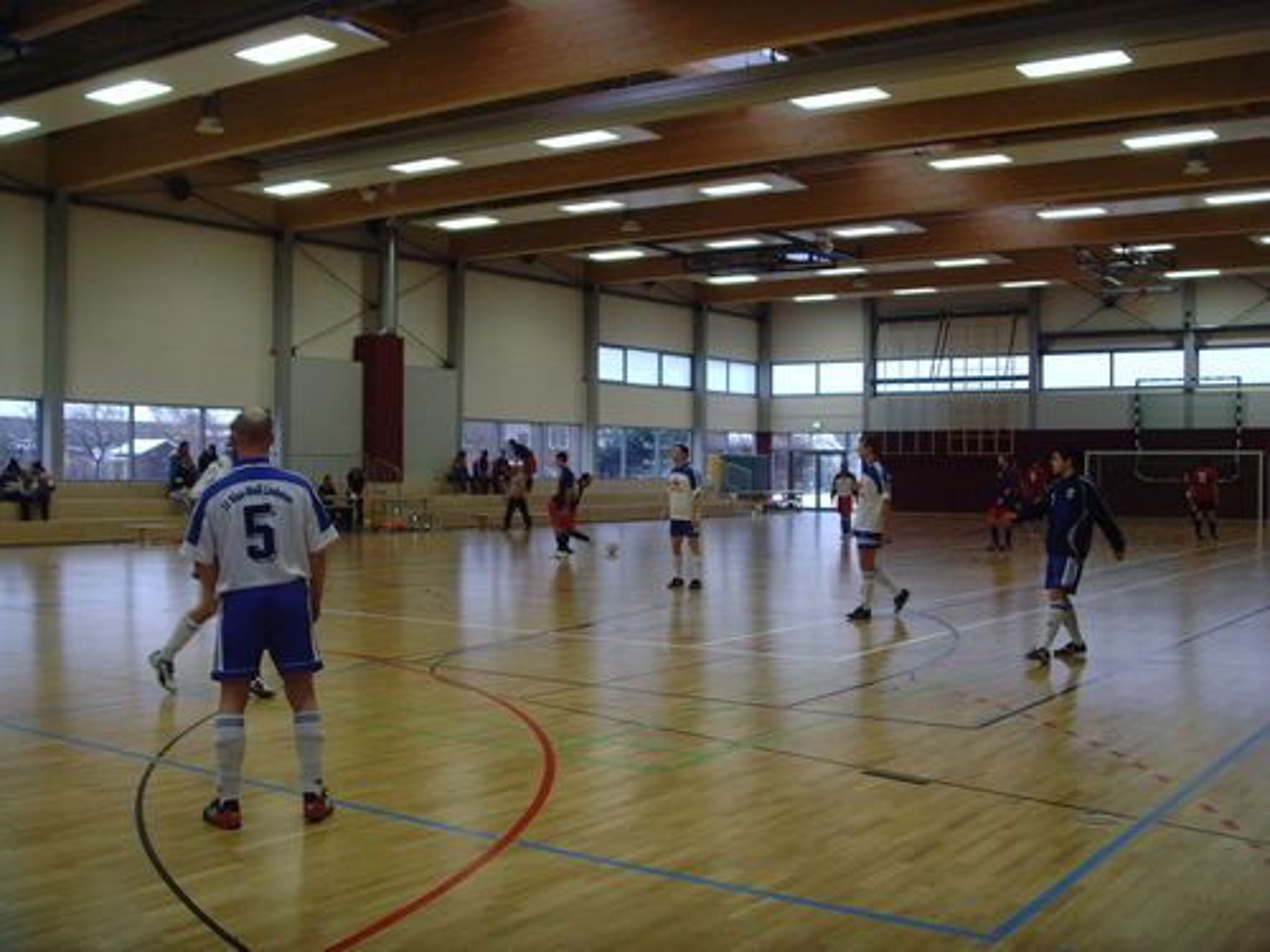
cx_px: 635
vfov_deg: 36.8
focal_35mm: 39
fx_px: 1431
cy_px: 476
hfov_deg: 47.9
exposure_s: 1/45
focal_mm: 6.6
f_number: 3.5
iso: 200
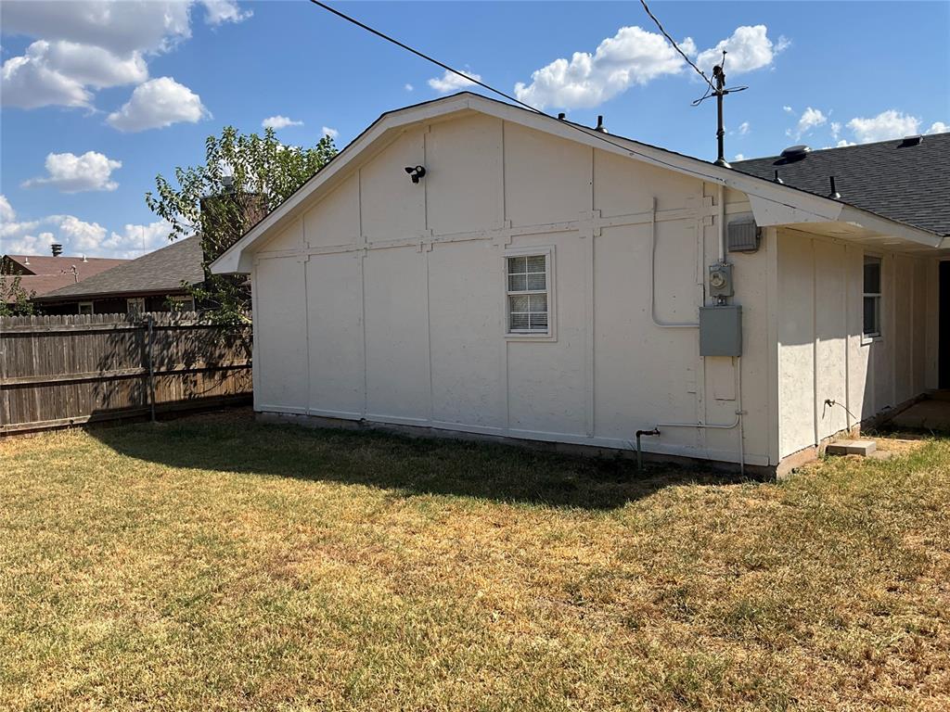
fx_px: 796
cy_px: 356
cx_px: 475
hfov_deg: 61.7
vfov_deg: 48.2
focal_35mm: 29
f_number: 1.8
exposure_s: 1/1848
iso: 25
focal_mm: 3
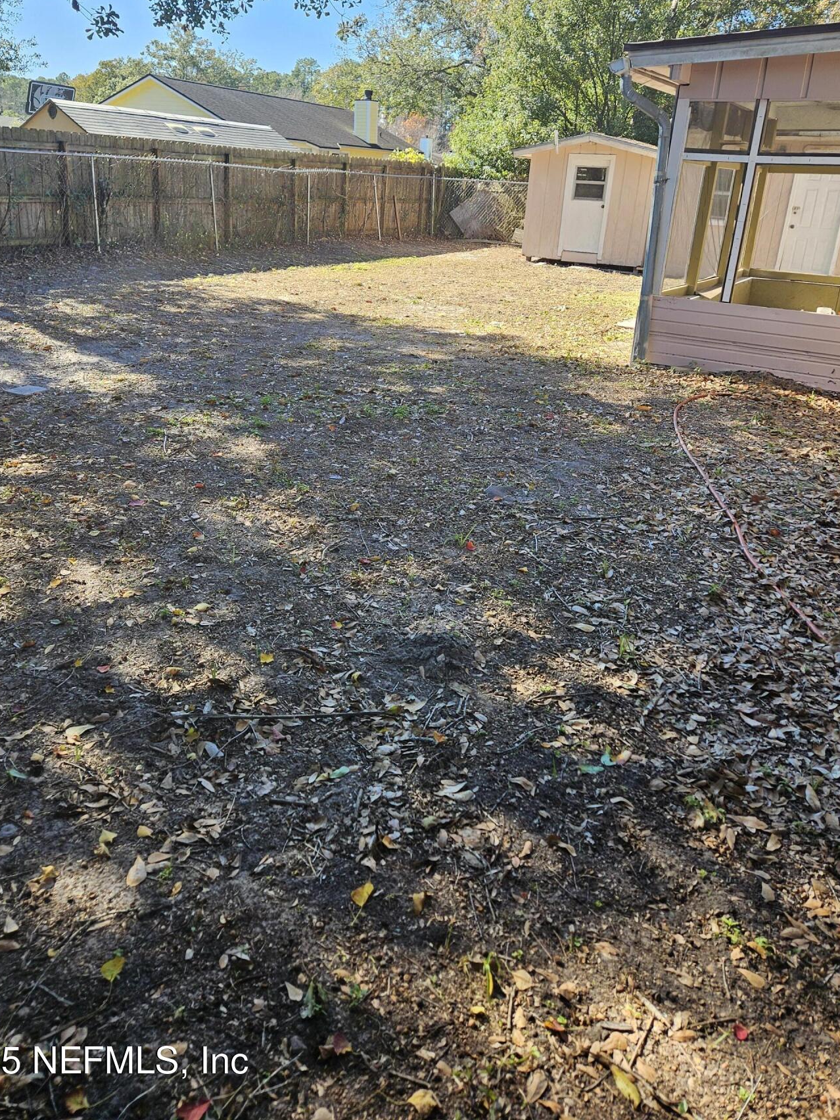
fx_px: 874
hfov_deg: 51.3
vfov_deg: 64.9
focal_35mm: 27
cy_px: 463
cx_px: 402
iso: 25
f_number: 1.8
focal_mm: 5.4
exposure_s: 1/295
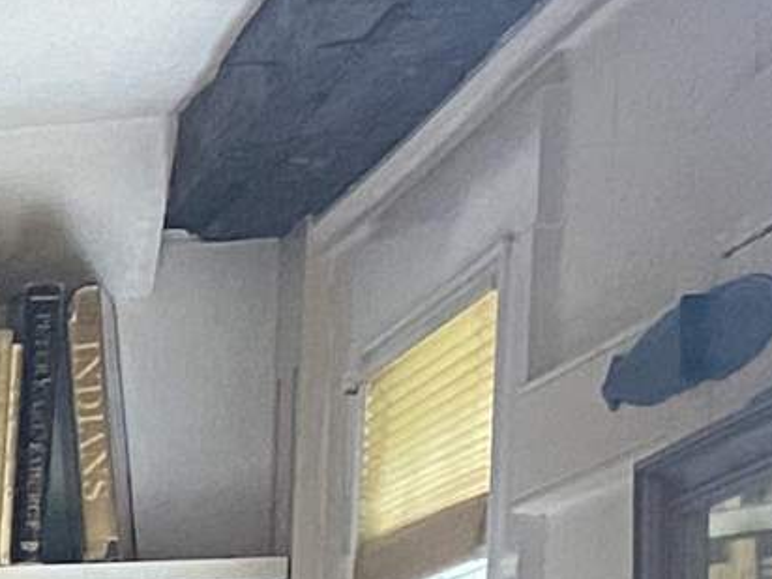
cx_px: -1329
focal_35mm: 194
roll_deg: -0.7
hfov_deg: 8.8
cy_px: 1578
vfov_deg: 7.0
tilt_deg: -8.4
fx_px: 4327
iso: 500
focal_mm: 4.25
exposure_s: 1/60
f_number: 1.8
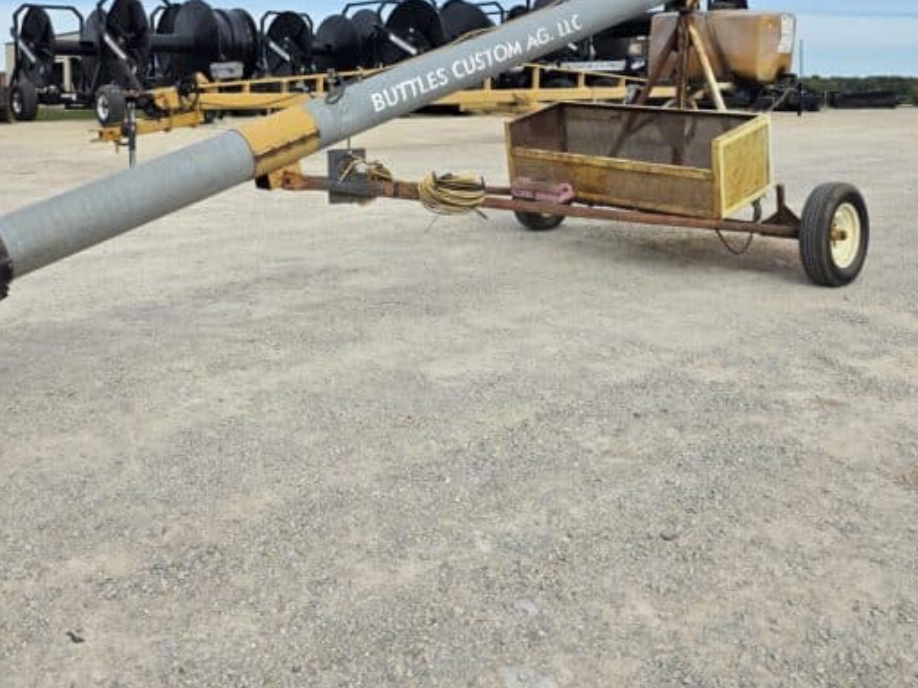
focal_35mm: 36
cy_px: 190
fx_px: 954
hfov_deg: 50.6
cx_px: 323
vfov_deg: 38.8
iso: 80
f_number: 1.7
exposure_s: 1/5778
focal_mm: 6.3
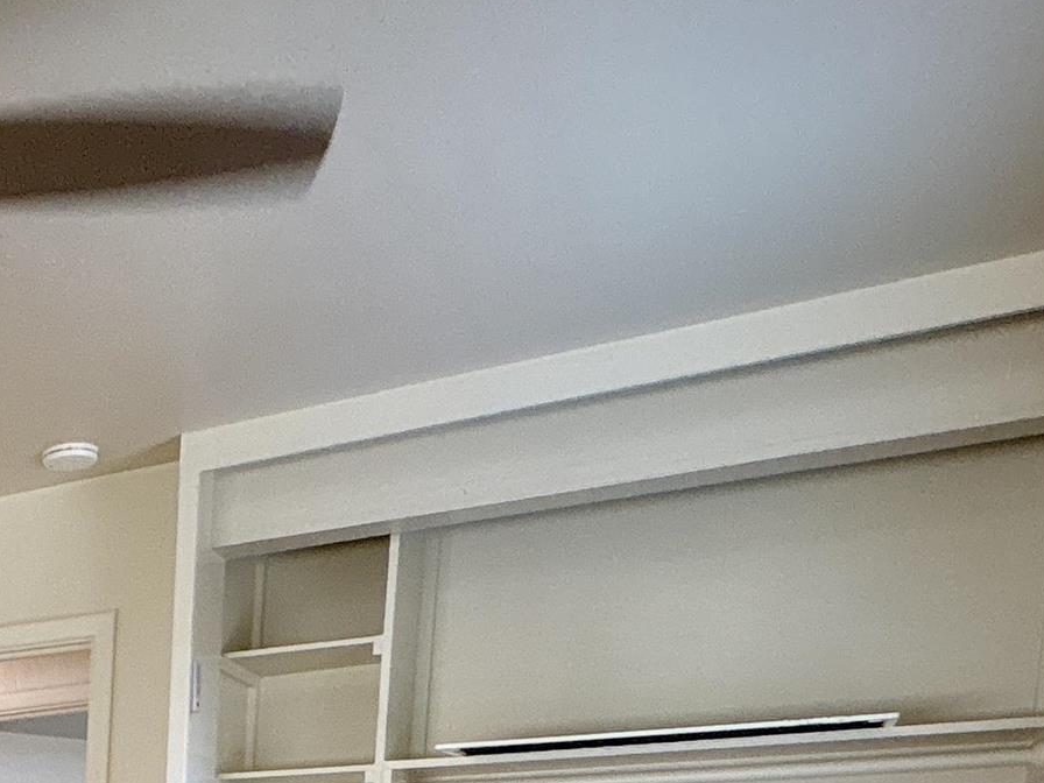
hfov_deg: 31.5
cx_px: -282
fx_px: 1448
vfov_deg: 24.6
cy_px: 1126
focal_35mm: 48
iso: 160
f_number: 2.2
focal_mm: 2.22
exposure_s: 1/60
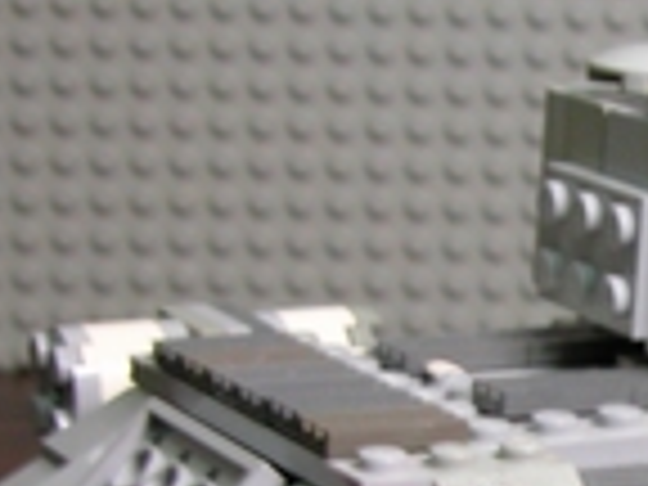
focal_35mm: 160
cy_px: 580
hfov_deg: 12.0
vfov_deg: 9.2
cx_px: 873
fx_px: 2995
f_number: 2.8
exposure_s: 1/8.5
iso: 100
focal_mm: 9.2
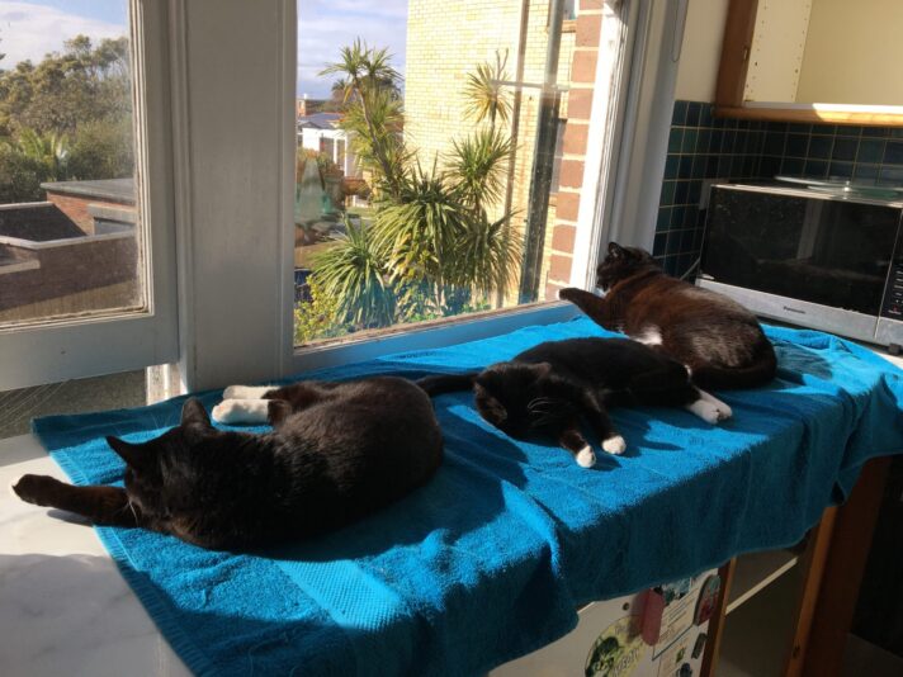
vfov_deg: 48.2
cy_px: 338
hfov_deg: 61.7
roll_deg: -3.8
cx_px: 452
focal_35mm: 29
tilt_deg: -15.8
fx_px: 756
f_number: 2.2
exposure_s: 1/718
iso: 25
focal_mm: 4.15
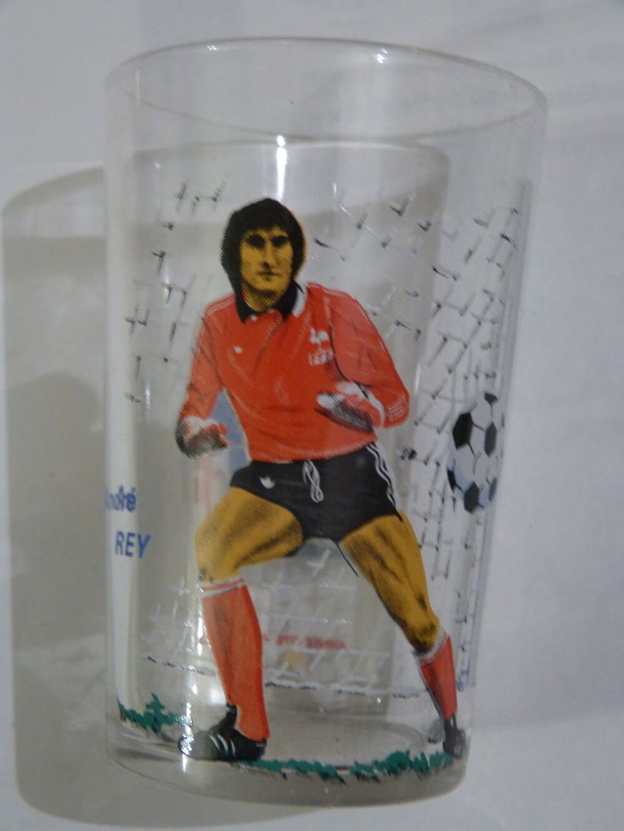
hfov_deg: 23.7
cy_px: 416
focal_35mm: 62
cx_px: 312
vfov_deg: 31.2
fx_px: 1490
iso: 400
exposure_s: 1/8
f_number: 3.3
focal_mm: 11
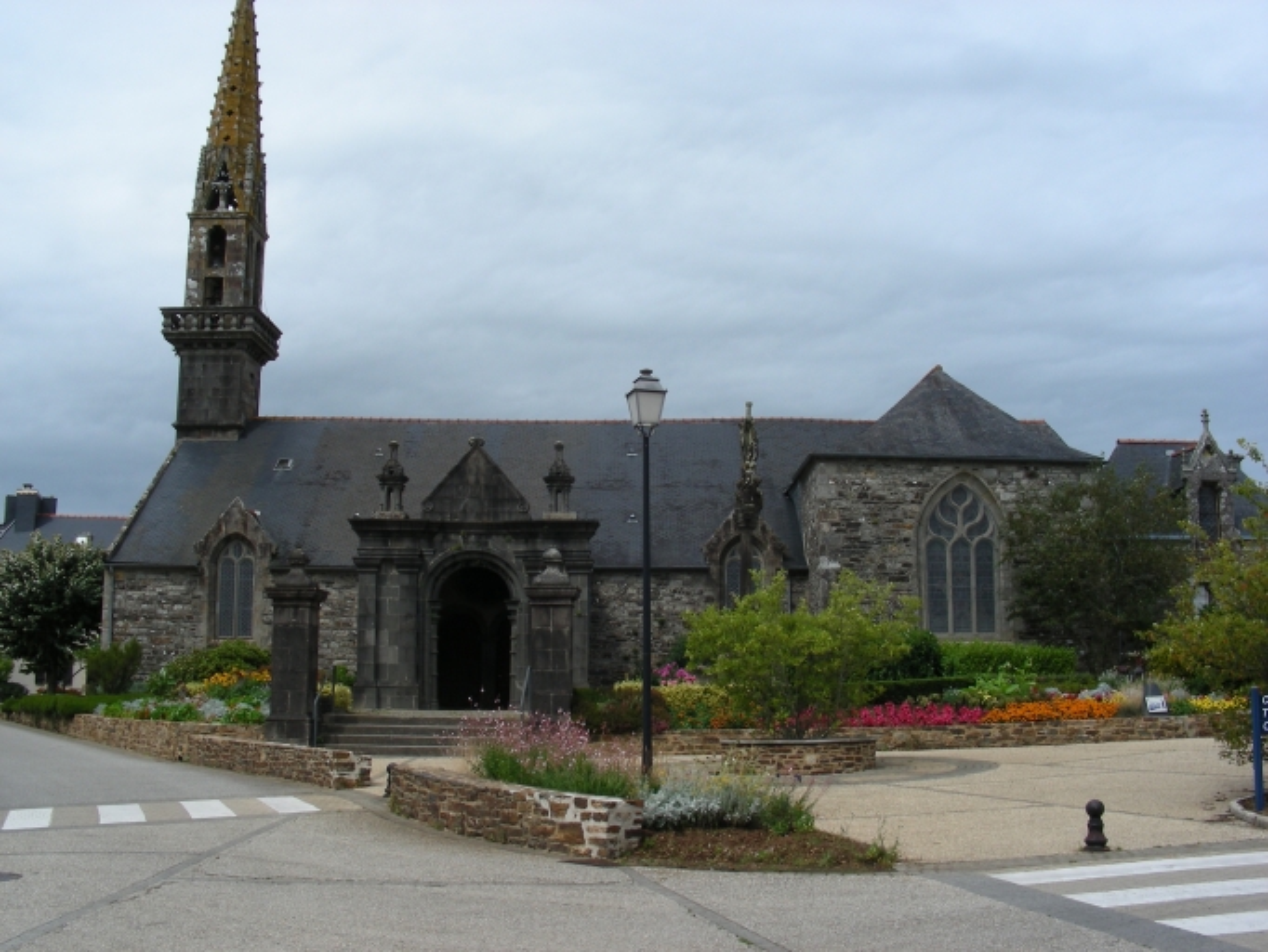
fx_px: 1392
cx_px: 634
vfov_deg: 37.7
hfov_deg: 49.0
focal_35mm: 38
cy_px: 476
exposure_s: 1/351
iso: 50
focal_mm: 6.3
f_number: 5.6
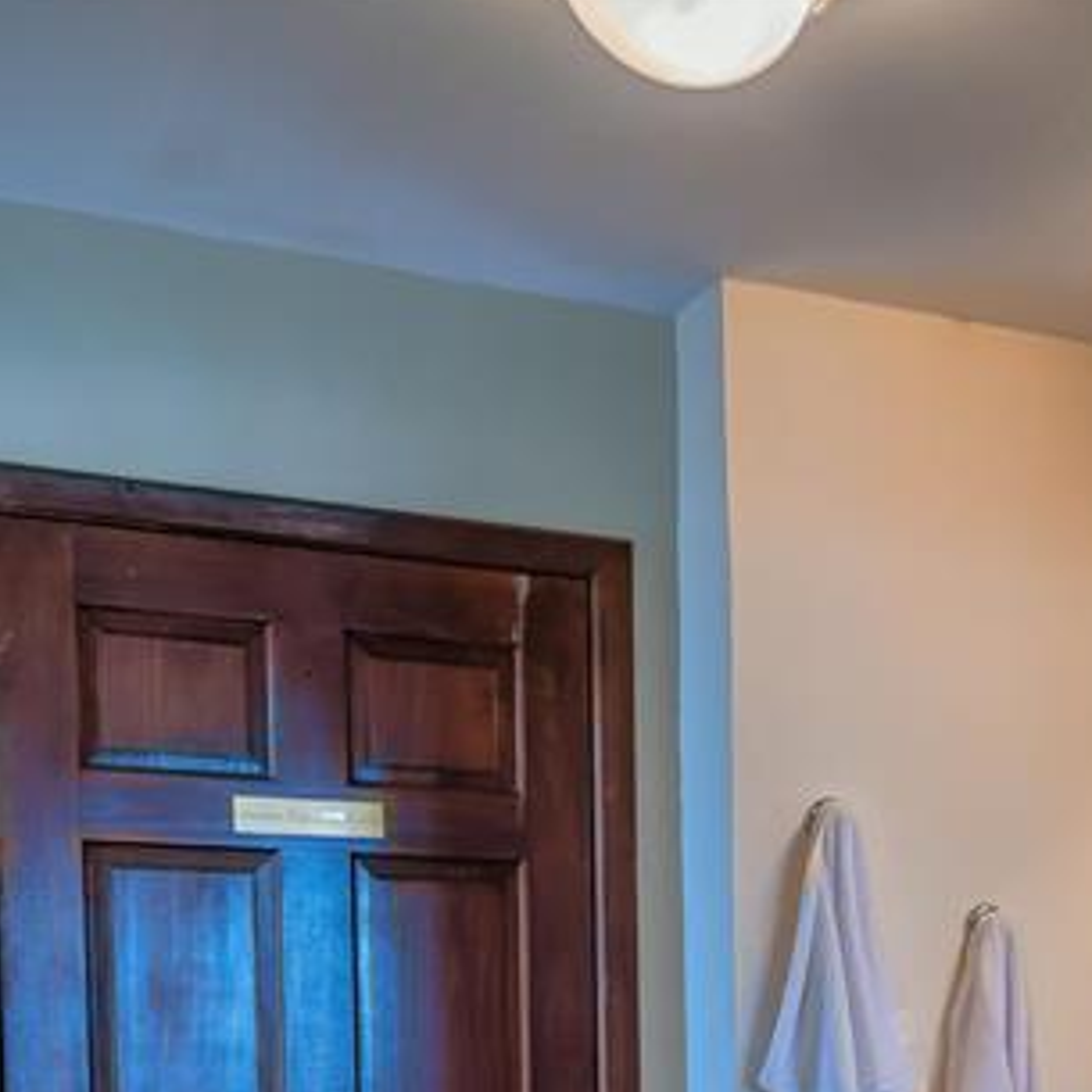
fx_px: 2034
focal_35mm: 57
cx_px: 1257
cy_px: 1199
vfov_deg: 27.5
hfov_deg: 27.1
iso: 250
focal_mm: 20
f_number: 4
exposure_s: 1/125
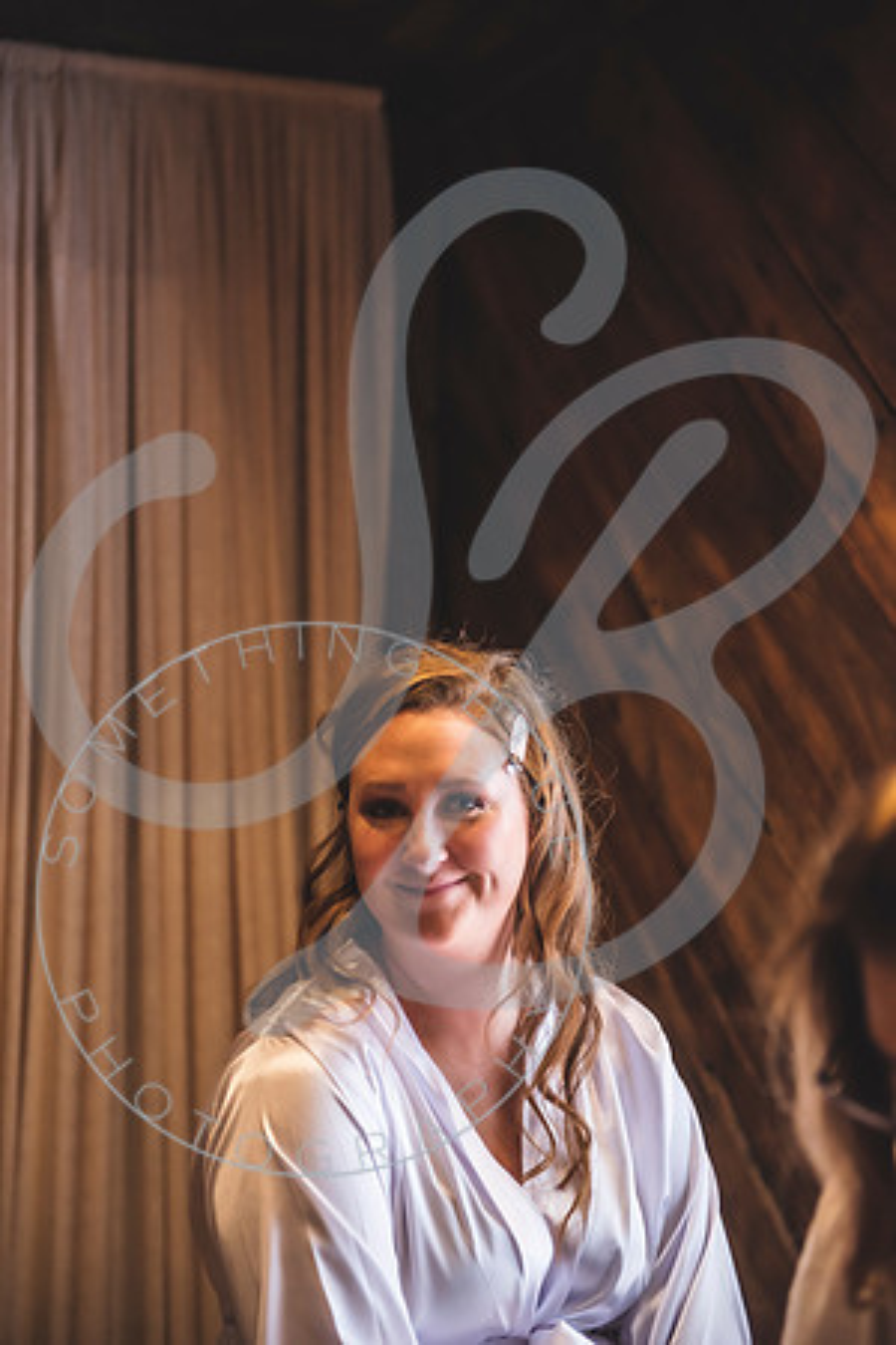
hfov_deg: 19.5
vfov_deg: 28.8
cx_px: 448
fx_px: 2613
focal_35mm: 70
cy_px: 672
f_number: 2.8
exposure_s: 1/125
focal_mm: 70
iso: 800
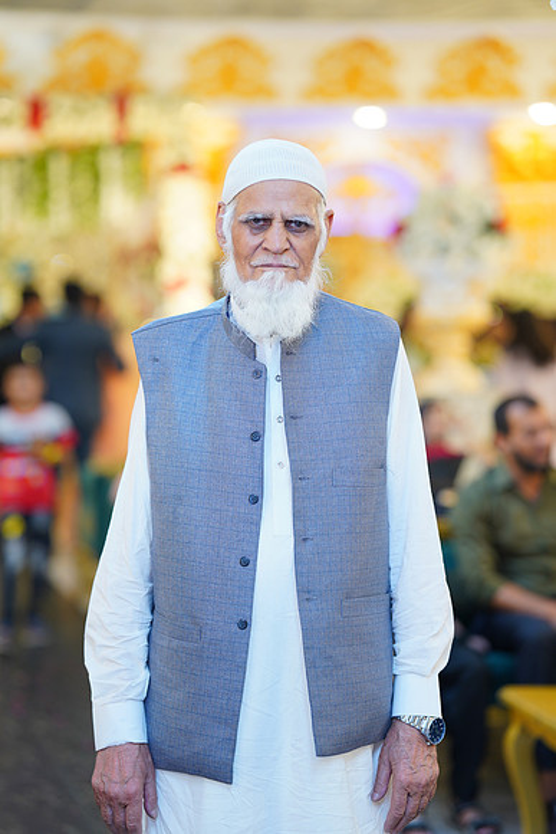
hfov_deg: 16.1
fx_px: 1968
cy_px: 417
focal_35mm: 85
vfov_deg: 23.9
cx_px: 278
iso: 250
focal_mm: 85
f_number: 1.8
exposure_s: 1/160
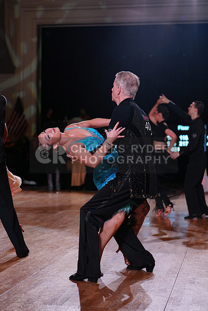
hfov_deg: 19.5
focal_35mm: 70
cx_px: 104
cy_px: 156
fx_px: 606
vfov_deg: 28.8
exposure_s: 1/400
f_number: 2.8
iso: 640
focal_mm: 70
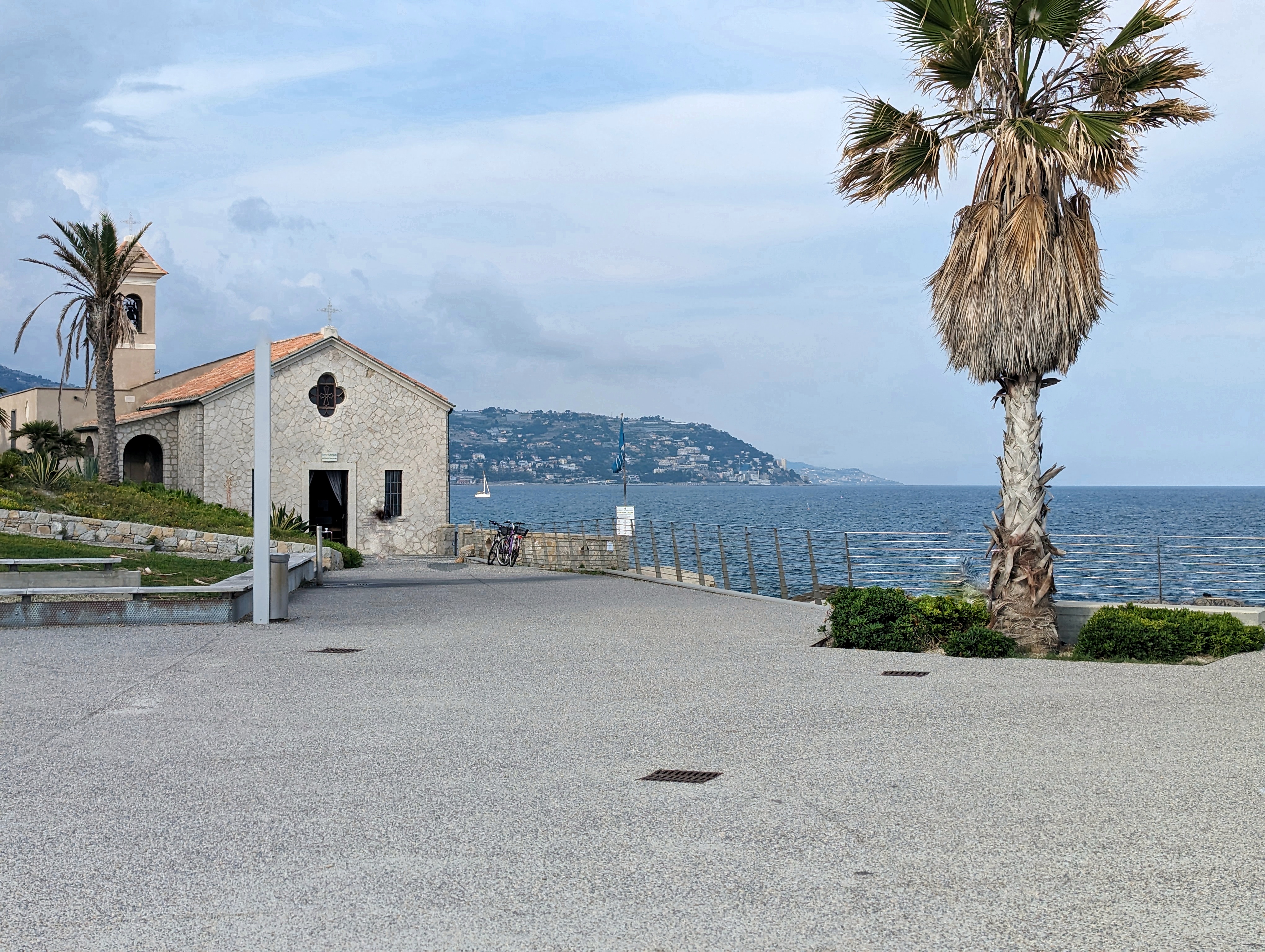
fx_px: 1757
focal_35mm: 48
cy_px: 476
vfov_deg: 30.3
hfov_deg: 39.6
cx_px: 632
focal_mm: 6.81
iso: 55
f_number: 1.85
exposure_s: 1/1520
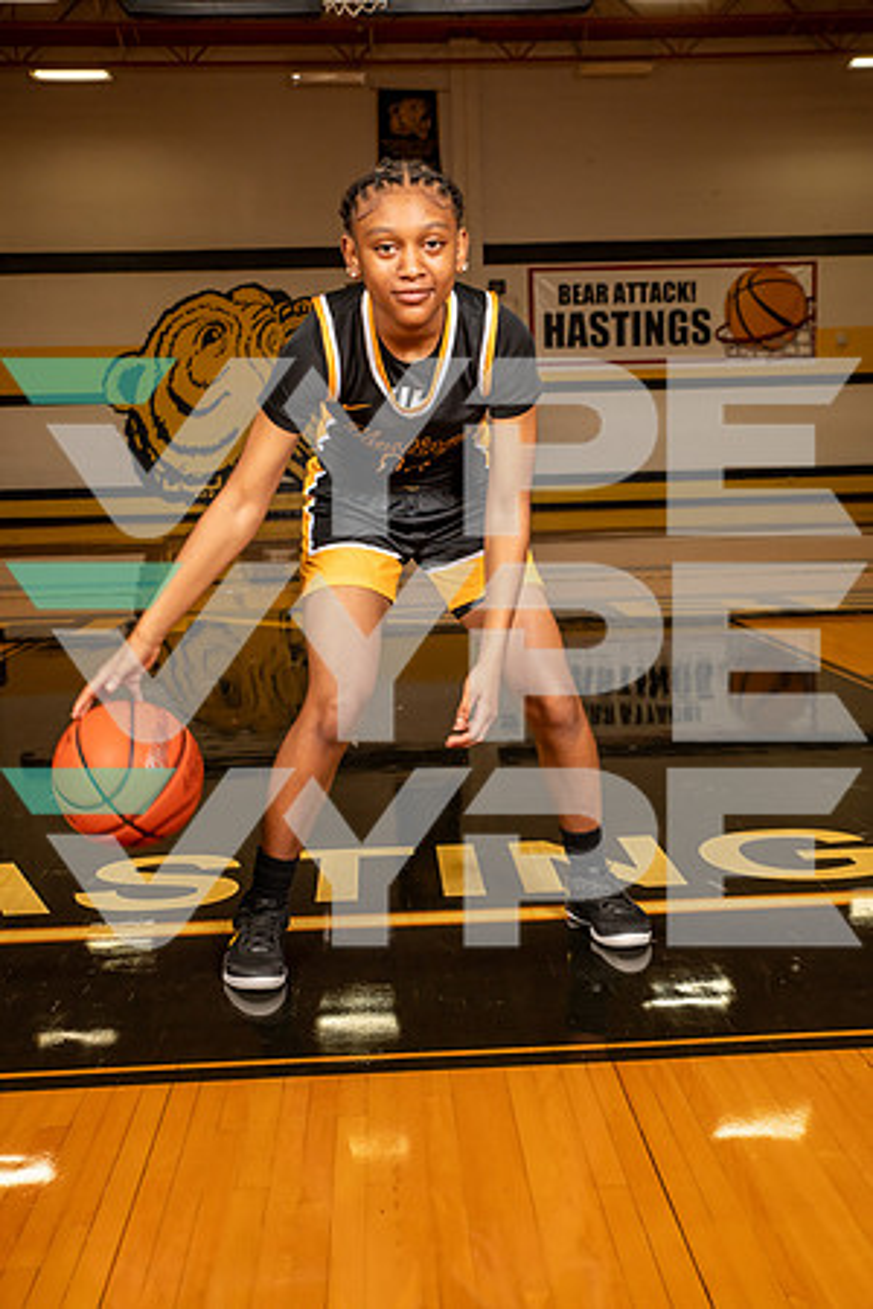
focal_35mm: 42
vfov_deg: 46.4
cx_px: 436
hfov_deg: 31.9
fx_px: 1528
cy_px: 654
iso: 640
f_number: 7.1
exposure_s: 1/400
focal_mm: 42
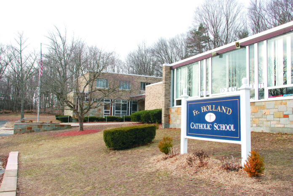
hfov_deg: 57.2
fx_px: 269
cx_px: 146
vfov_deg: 40.1
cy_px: 98
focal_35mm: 33
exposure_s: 1/400
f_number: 11
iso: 800
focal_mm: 22
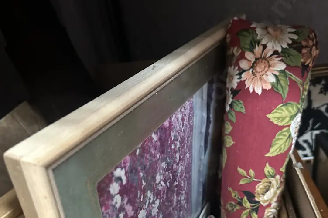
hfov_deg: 55.8
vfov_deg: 37.8
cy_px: 167
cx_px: 161
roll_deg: +13.2
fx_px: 310
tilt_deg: -30.2
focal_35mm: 34
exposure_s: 1/33
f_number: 1.78
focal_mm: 6.86
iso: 800
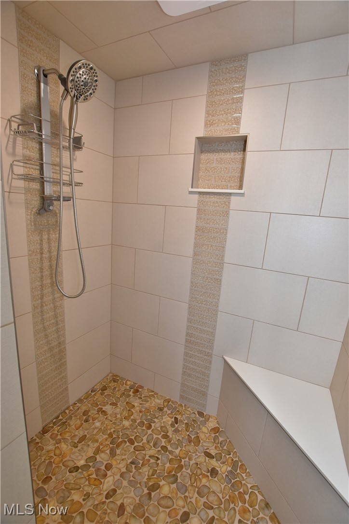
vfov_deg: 100.4
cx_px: 174
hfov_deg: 77.3
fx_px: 218
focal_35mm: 15
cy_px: 262
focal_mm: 10
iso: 800
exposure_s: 1/100
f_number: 5
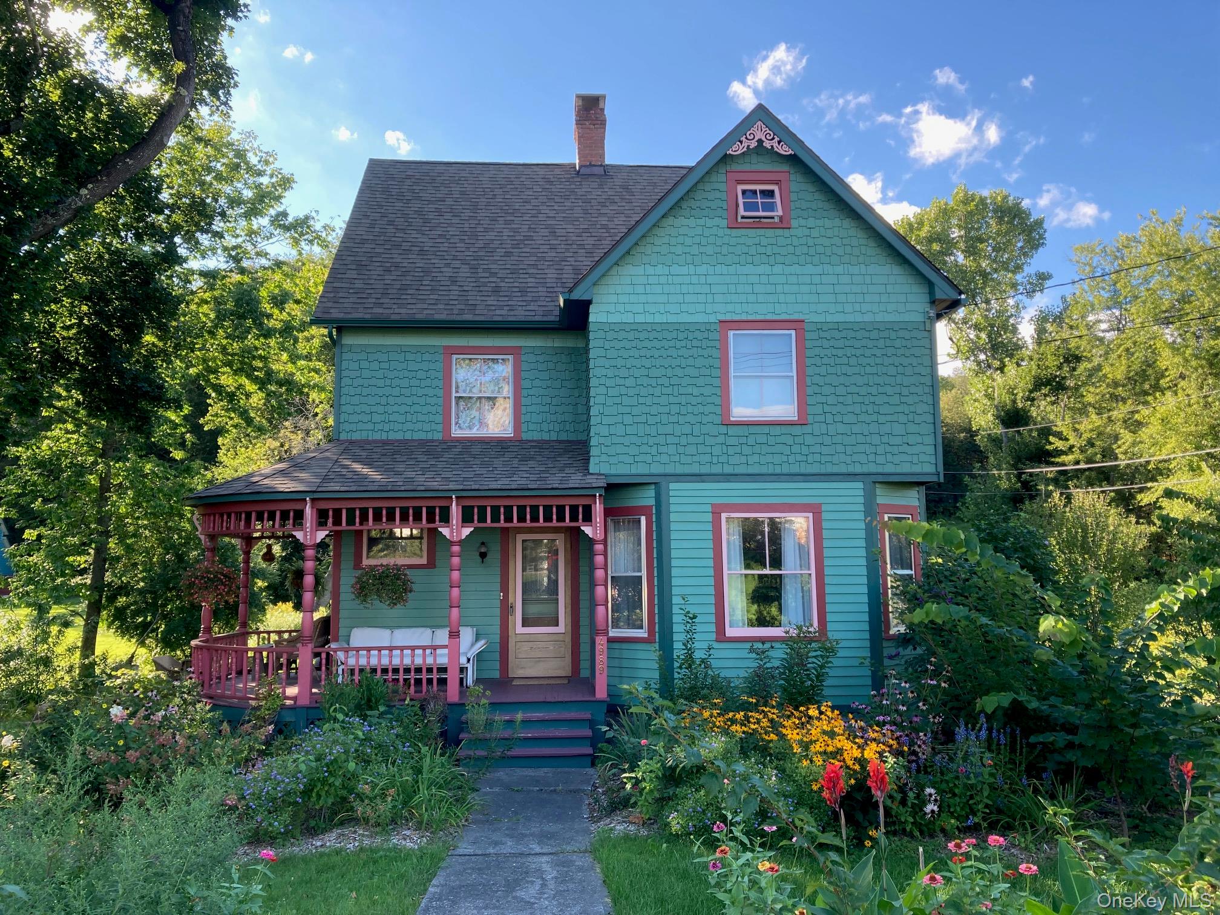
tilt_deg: +8.0
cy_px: 458
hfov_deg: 63.4
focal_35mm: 28
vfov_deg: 49.7
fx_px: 987
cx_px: 610
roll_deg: +0.8
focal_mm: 3.99
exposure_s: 1/190
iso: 20
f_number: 1.8
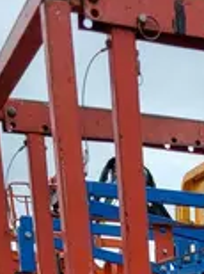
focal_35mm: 124
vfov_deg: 12.8
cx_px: 399
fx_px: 977
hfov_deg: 10.9
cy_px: 629
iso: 40
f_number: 1.8
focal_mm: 5.4
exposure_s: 1/1497
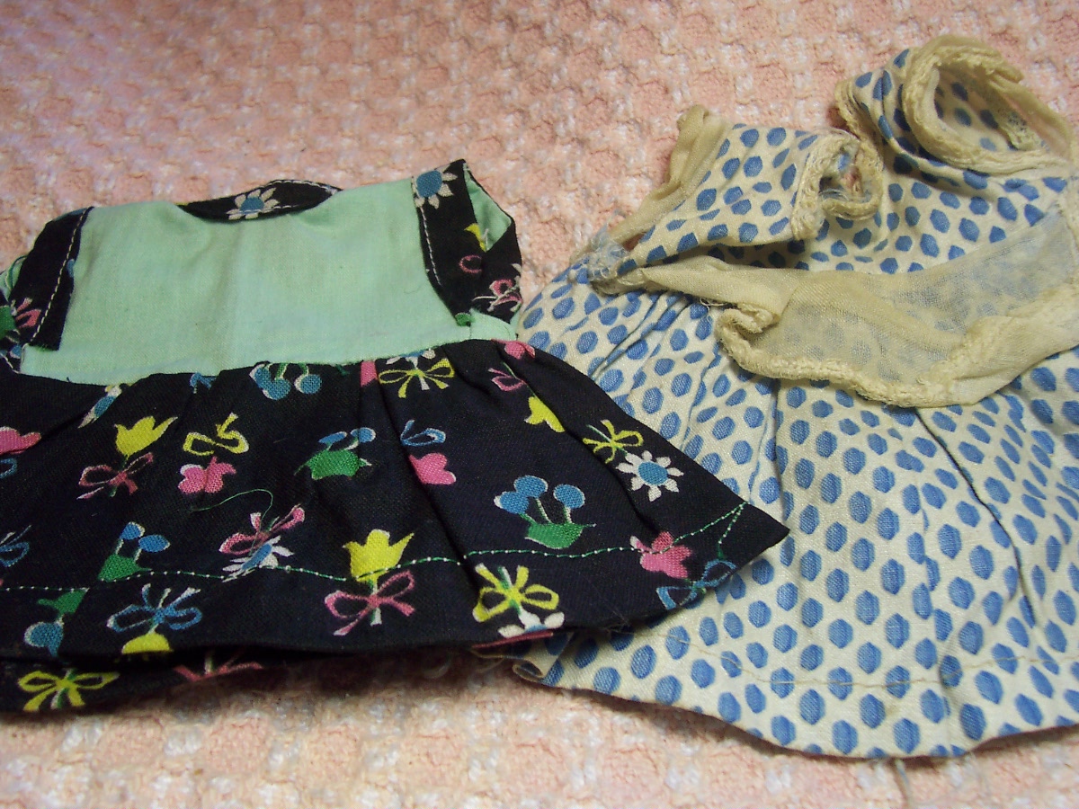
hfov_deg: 50.1
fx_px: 1153
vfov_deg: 38.7
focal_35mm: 37
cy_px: 404
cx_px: 540
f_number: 2.8
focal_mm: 5.6
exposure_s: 1/60
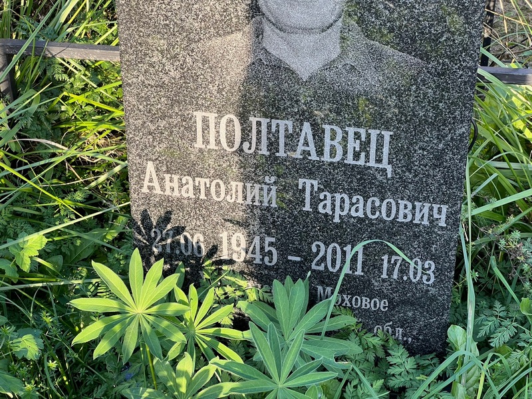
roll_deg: +1.2
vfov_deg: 19.1
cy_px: 200
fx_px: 1183
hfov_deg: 25.3
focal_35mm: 77
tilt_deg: -35.4
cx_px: 266
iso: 50
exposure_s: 1/99
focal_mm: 9
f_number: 2.8
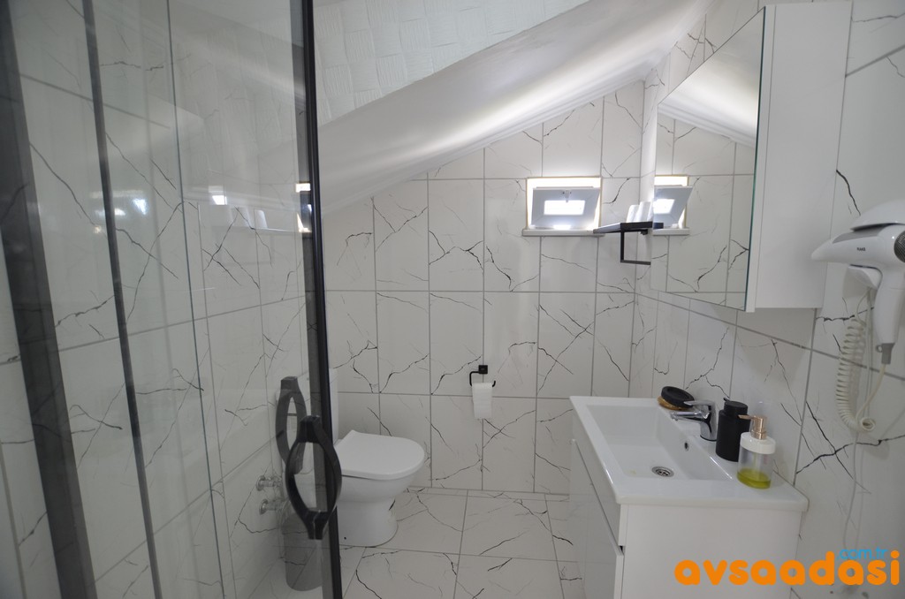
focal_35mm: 15
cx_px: 452
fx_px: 376
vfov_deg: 77.1
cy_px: 300
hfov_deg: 100.5
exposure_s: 1/60
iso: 800
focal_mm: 10
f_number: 4
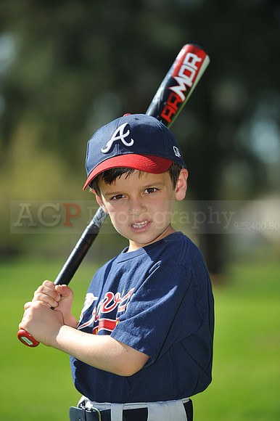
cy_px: 210
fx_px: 2336
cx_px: 140
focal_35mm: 200
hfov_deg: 6.9
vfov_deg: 10.3
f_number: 4.5
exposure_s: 1/1000
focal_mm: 200
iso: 200
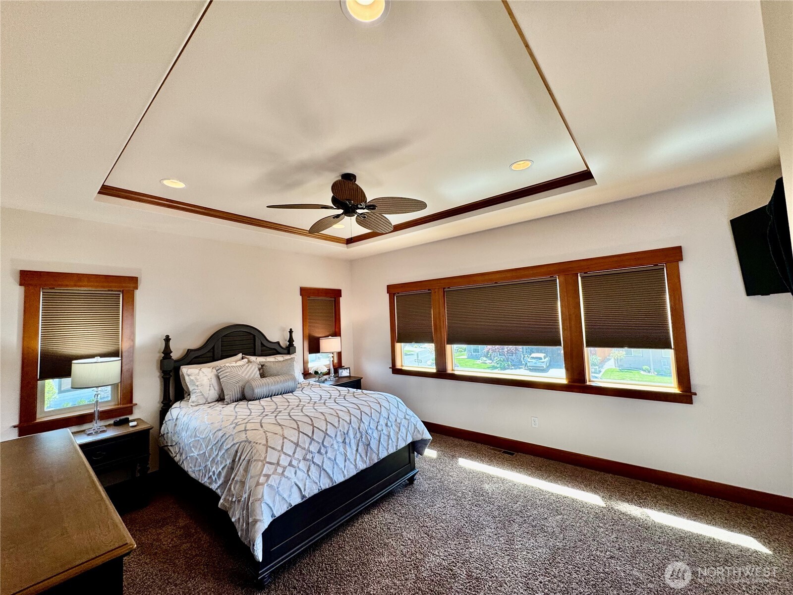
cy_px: 298
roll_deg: +2.2
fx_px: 321
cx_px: 396
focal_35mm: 14
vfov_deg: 85.7
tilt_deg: +3.3
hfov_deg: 102.1
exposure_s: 1/120
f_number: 2.2
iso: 100
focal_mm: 2.22
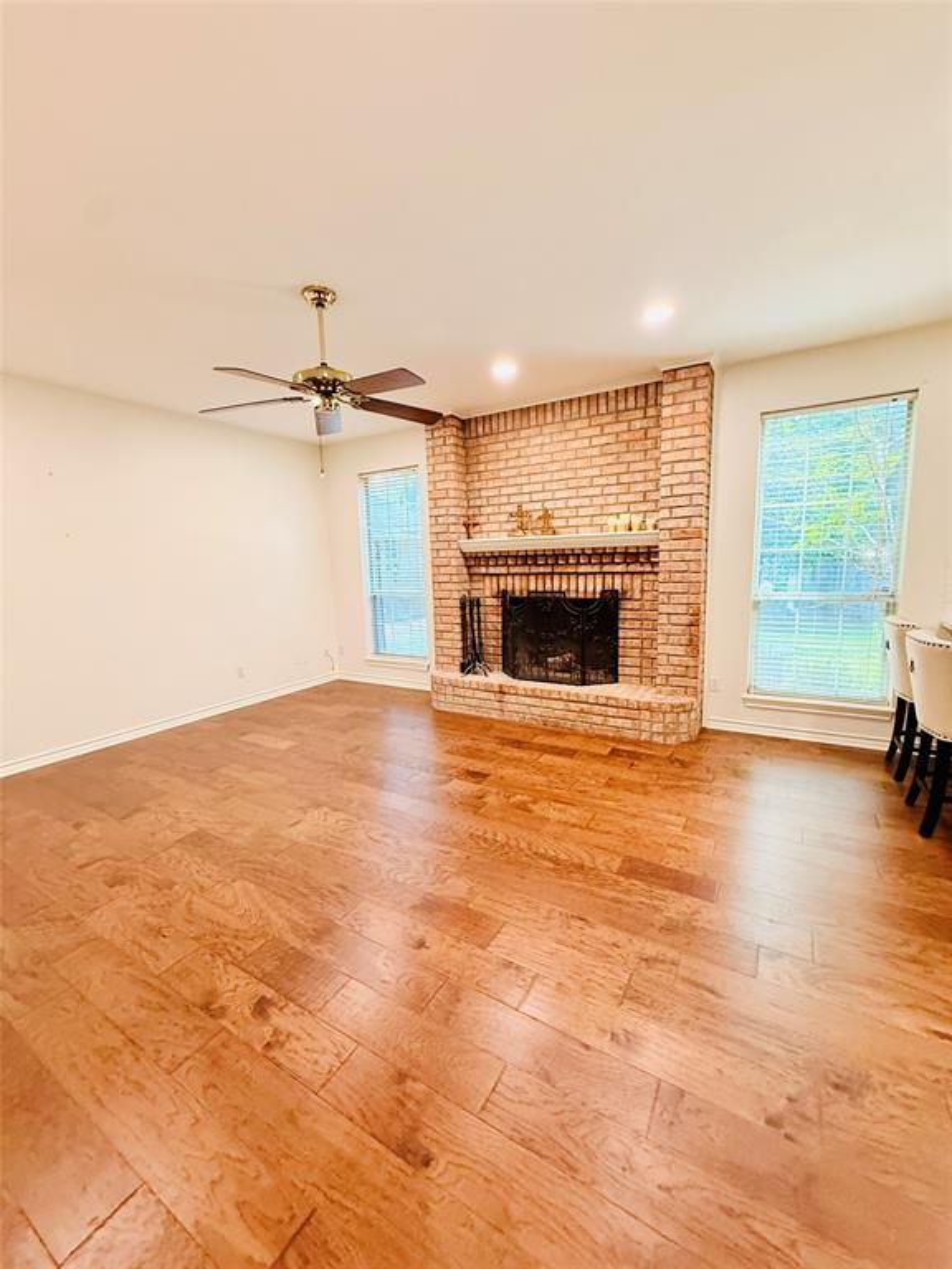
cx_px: 476
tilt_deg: -8.7
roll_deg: +0.1
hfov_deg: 85.7
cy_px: 634
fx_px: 513
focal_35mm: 14
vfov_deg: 102.1
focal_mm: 2.22
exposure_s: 1/60
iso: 320
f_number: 2.2
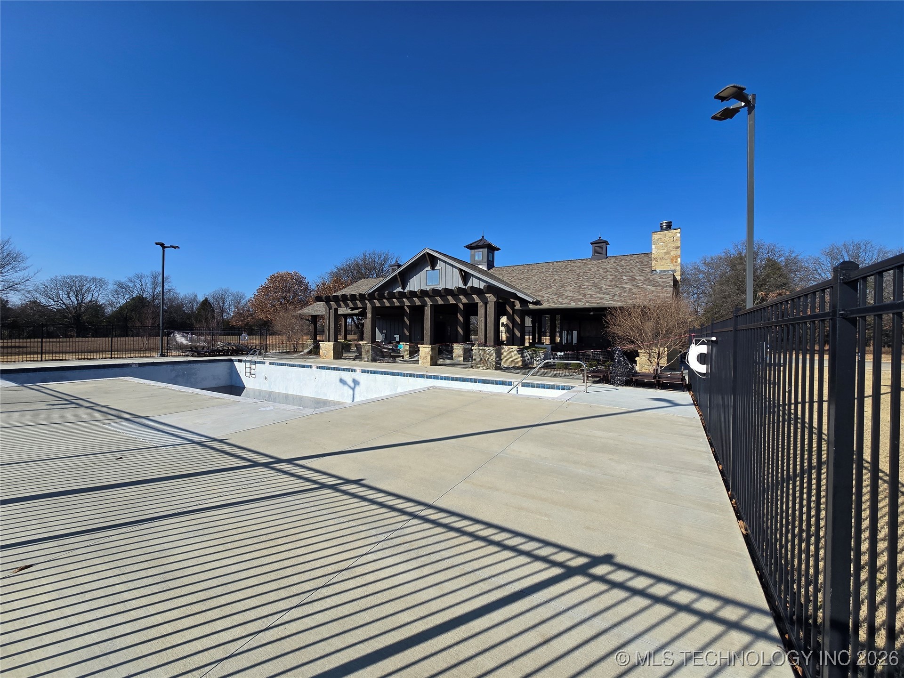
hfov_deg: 106.2
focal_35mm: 13
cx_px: 452
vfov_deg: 89.9
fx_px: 339
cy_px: 339
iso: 50
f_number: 2.2
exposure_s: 1/3117
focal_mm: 2.2
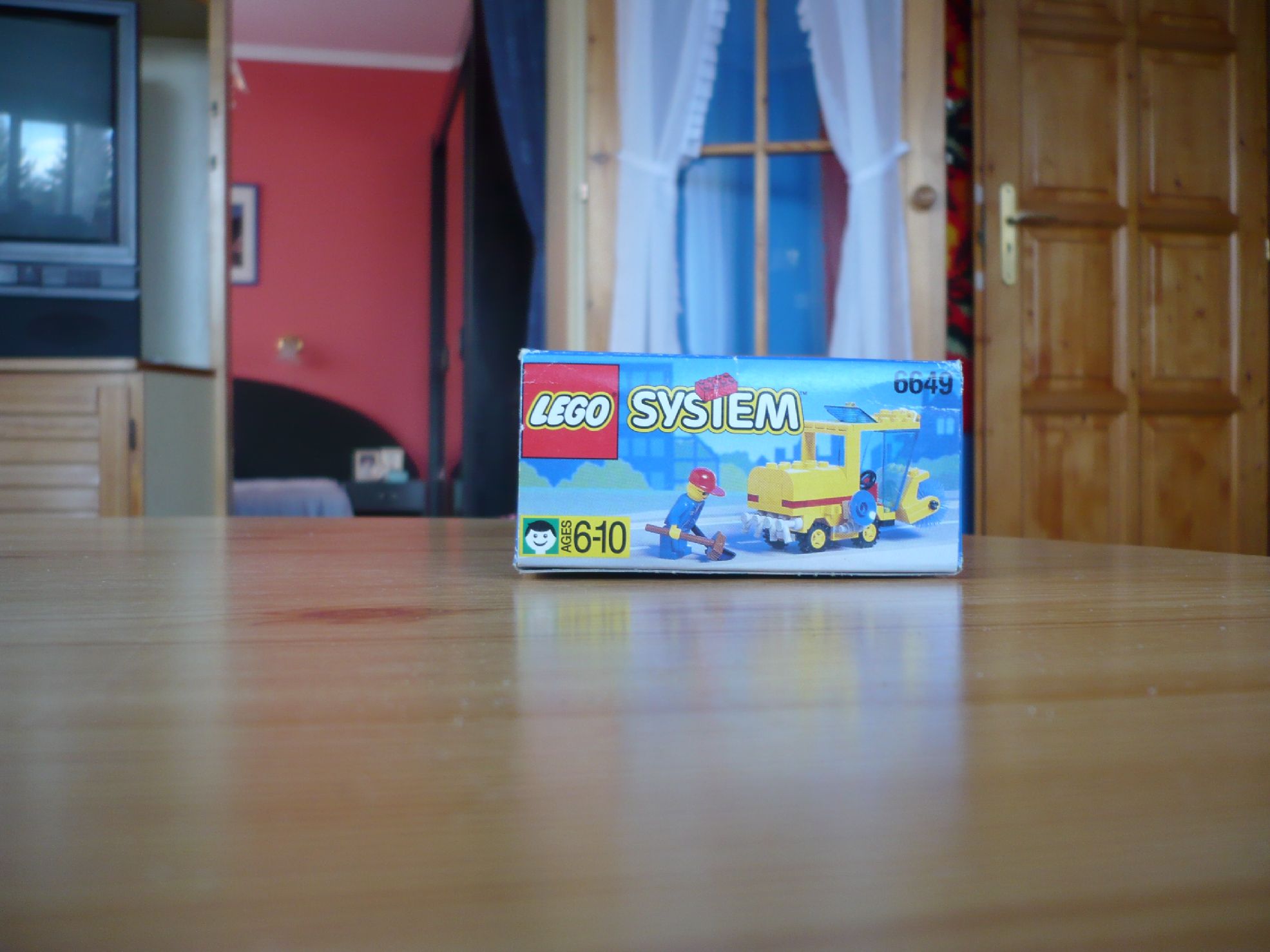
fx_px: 1284
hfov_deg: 52.6
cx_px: 635
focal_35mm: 35
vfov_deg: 40.7
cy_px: 476
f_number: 2.8
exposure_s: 1/30
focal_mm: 5.8
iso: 100
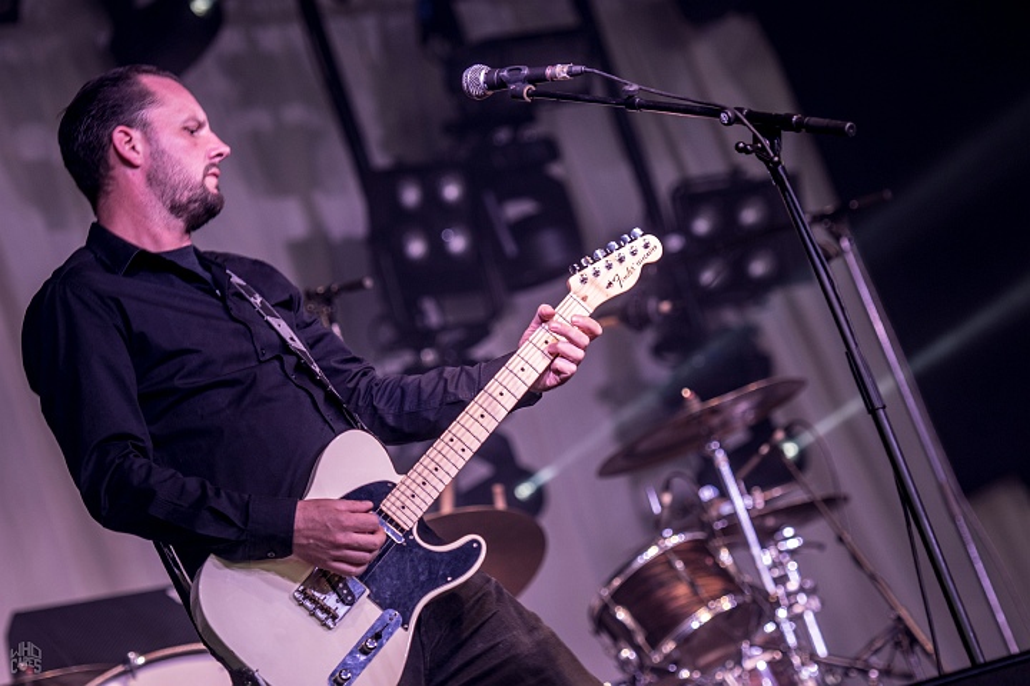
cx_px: 515
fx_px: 4978
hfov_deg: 11.8
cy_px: 343
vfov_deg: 7.9
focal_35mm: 174
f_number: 2.8
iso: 250
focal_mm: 116
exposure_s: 1/100
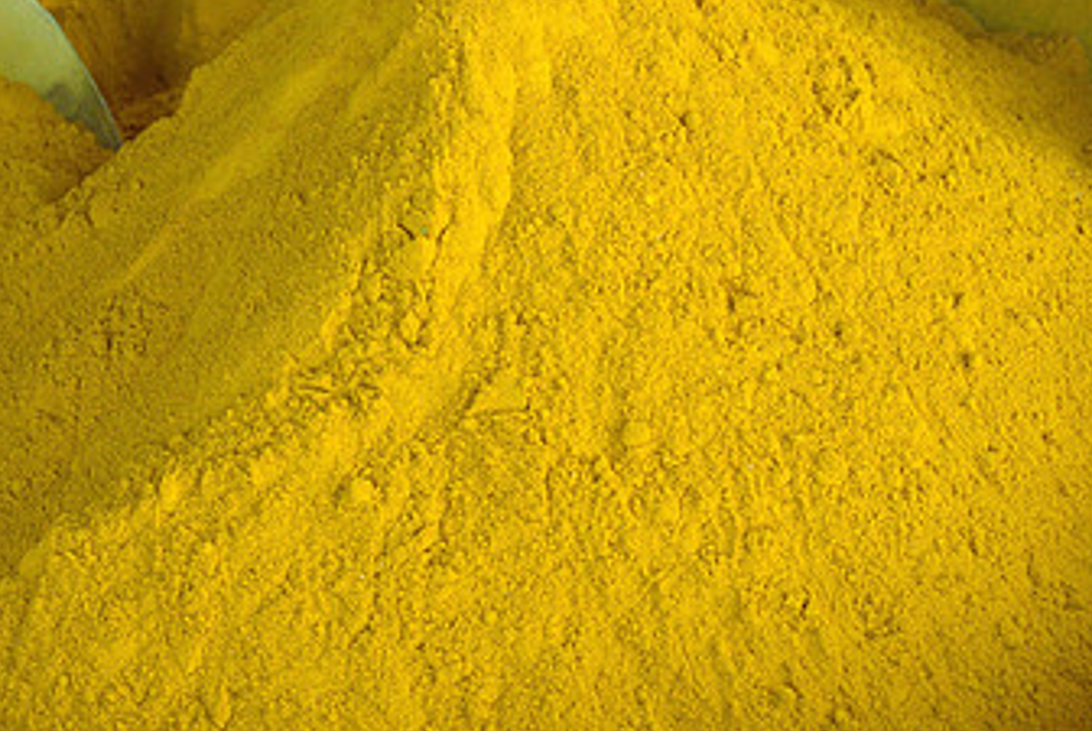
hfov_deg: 23.0
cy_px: 200
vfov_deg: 15.5
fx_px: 2673
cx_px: 419
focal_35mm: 88
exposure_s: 1/160
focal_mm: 34
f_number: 6.3
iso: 800
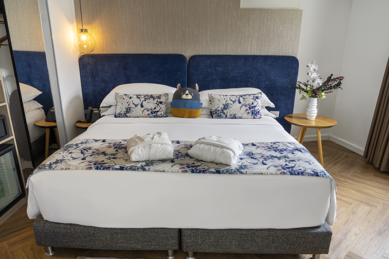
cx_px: 194
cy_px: 130
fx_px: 259
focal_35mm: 24
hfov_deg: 73.7
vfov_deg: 53.1
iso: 400
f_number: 8
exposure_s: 1/40
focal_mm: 24
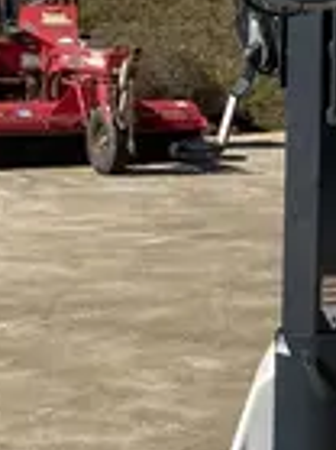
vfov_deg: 14.4
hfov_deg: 10.4
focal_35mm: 137
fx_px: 1776
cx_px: 501
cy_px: 274
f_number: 1.8
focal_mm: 4.25
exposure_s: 1/3401
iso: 32
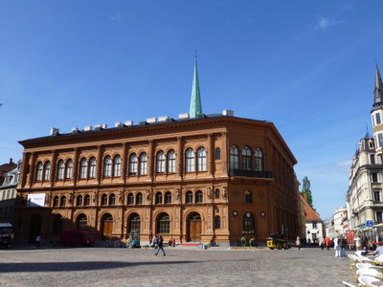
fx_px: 332
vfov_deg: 46.8
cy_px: 144
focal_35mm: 30
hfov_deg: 60.0
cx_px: 192
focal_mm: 5.4
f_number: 4
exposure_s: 1/800
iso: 100
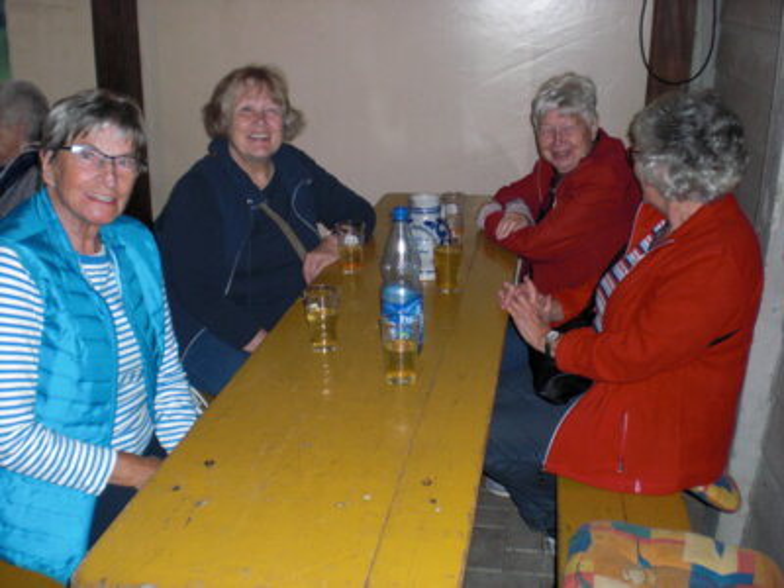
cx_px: 392
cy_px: 294
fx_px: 861
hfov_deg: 49.0
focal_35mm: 38
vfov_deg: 37.7
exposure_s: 1/60
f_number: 3.1
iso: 200
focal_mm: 6.3
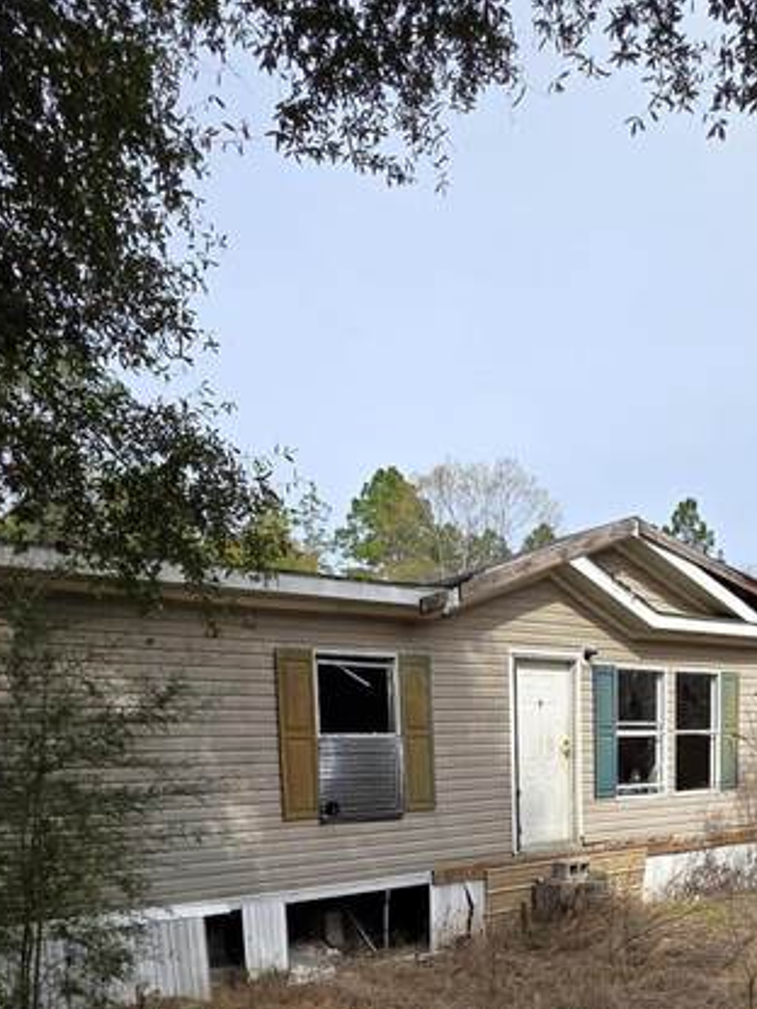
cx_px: 415
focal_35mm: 30
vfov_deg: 53.2
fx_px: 875
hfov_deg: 46.7
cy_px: 890
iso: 50
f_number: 1.9
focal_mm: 2.2
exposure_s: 1/2000
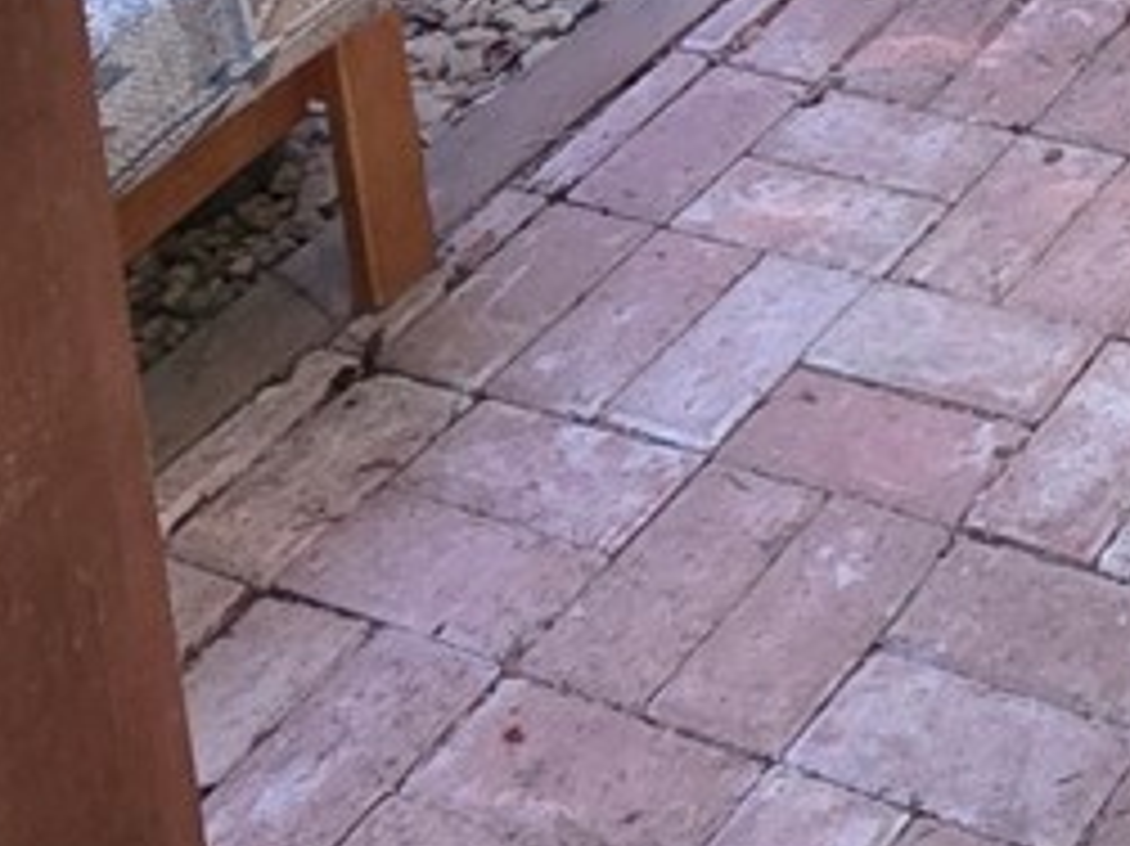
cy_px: -1102
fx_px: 2708
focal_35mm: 83
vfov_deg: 13.6
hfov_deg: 21.3
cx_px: 1477
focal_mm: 2.2
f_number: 1.9
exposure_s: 1/60
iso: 320
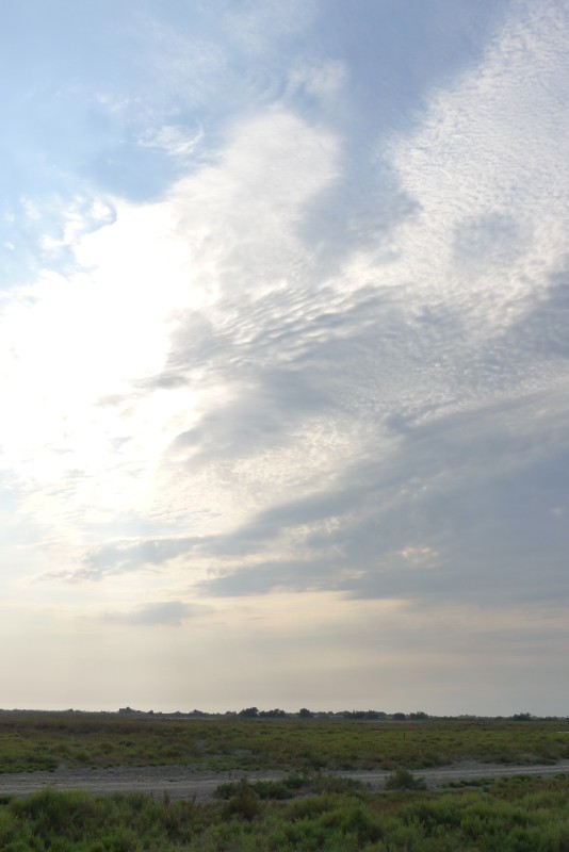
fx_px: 876
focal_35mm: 37
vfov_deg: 51.9
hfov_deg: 36.0
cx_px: 284
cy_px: 426
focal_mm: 7.9
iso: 125
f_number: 5
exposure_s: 1/800
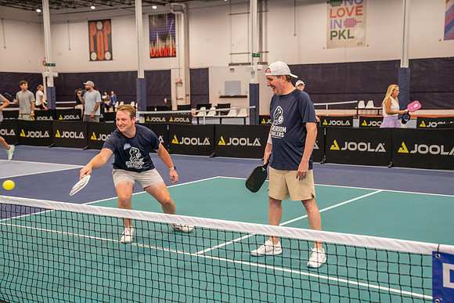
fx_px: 656
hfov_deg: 38.2
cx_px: 227
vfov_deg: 26.0
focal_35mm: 52
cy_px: 152
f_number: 4.5
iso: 2000
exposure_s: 1/200
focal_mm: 52
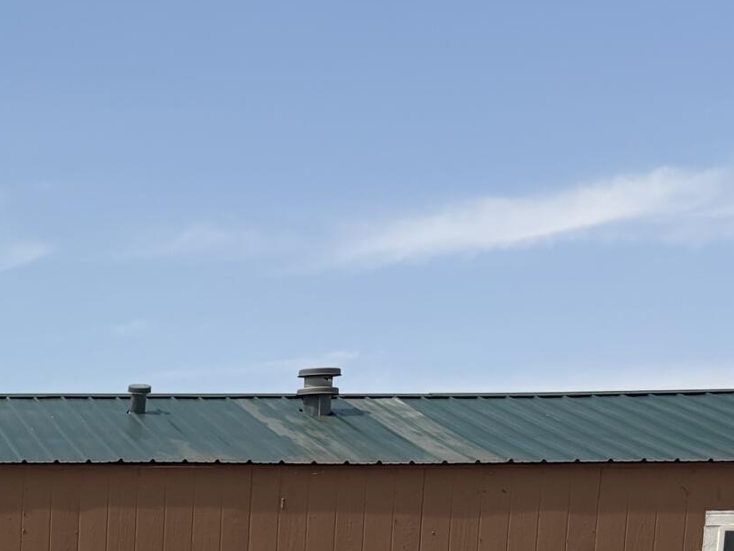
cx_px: -380
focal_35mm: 95
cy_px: 989
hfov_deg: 18.3
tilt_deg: -5.3
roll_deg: -1.3
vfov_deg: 13.9
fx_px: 2015
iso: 50
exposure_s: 1/4329
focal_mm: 5.96
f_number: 1.6
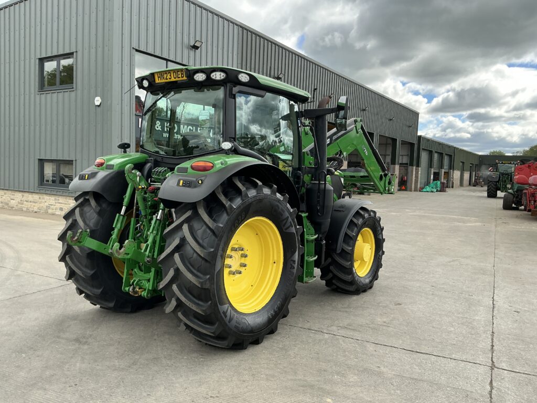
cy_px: 202
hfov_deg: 63.4
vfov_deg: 49.7
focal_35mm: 28
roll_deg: -2.8
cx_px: 268
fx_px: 434
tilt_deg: -2.9
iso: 25
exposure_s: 1/700
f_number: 1.8
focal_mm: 3
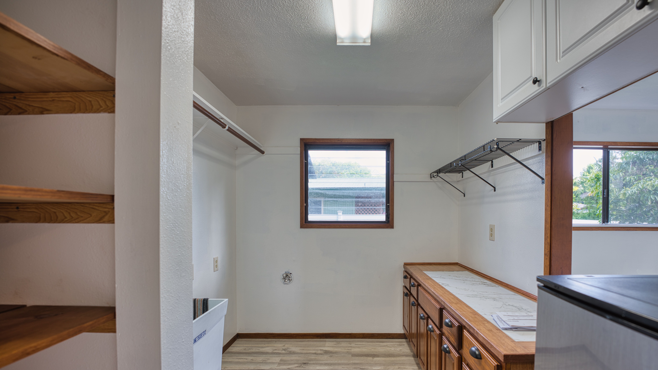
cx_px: 354
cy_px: 217
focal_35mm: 17
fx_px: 291
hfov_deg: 96.8
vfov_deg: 64.4
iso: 50
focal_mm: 14.6
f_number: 4
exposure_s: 1/30
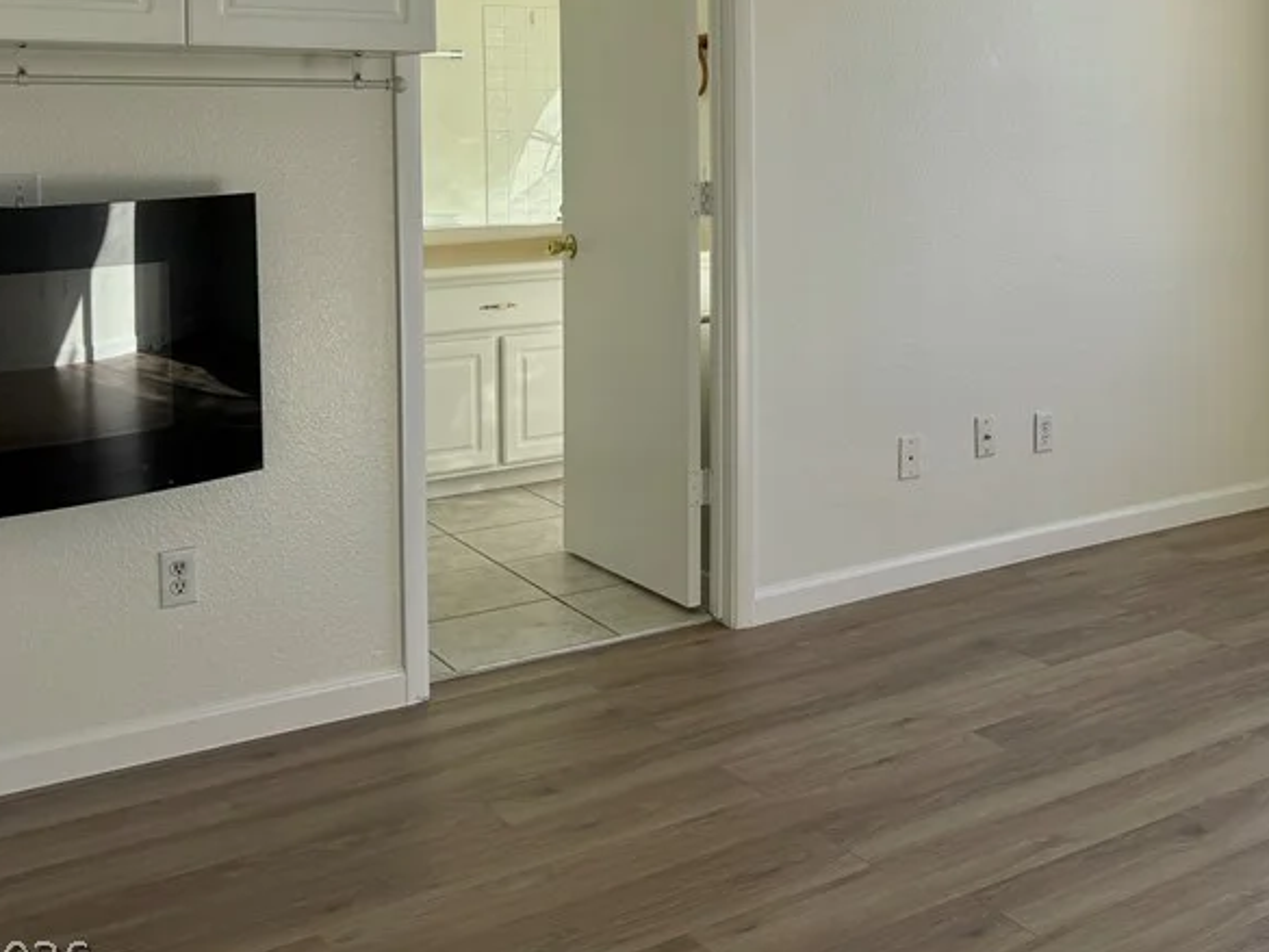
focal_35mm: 42
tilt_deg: -1.1
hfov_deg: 43.2
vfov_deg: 33.2
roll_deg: +0.1
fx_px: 1540
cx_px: 965
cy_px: 163
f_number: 1.78
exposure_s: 1/1292
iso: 100
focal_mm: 6.76
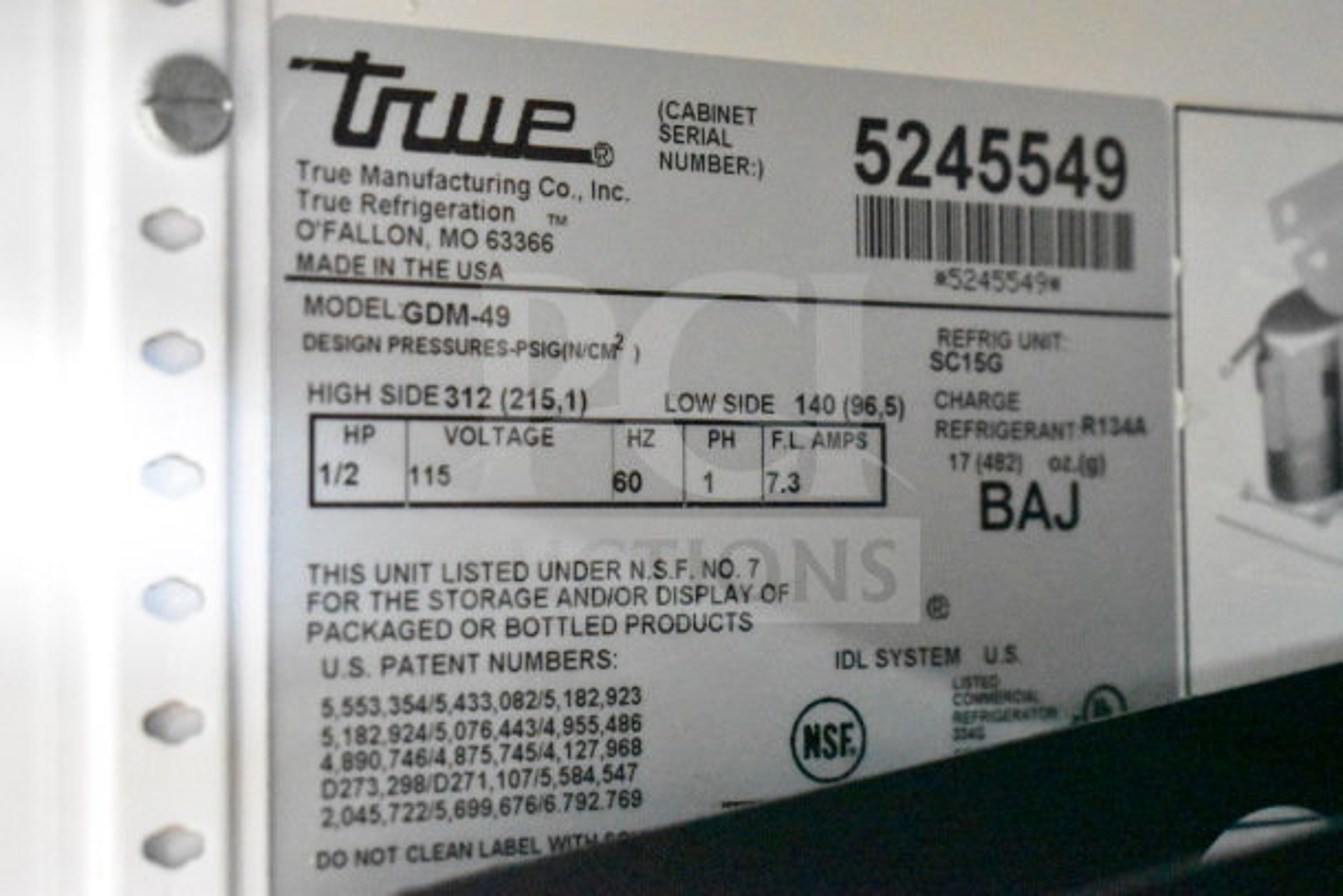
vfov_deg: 17.5
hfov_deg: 26.0
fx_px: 2910
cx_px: 672
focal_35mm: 78
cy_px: 448
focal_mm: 52
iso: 25600
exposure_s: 1/40
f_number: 5.6
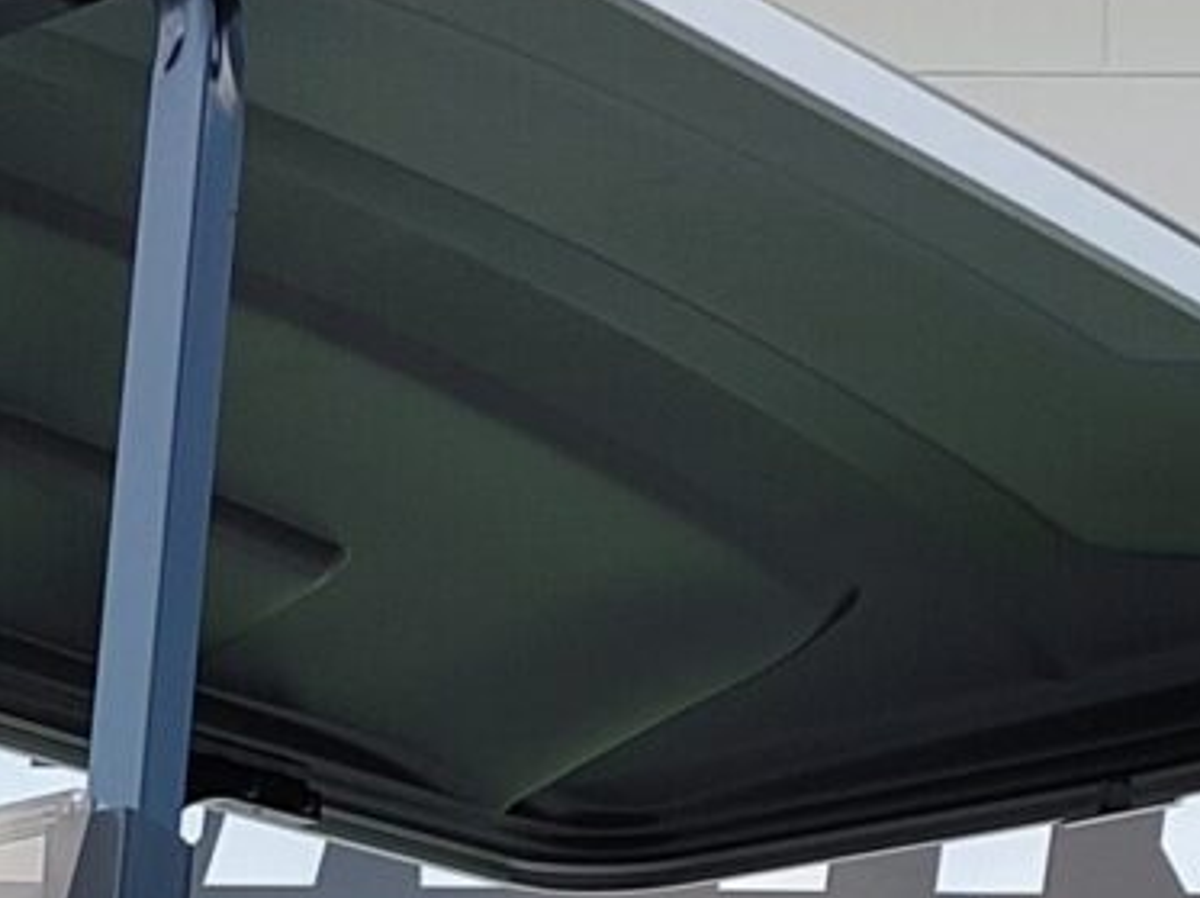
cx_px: -164
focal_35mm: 134
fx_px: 4641
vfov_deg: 10.0
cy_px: 1963
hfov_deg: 14.4
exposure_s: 1/478
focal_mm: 4.81
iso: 50
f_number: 1.8
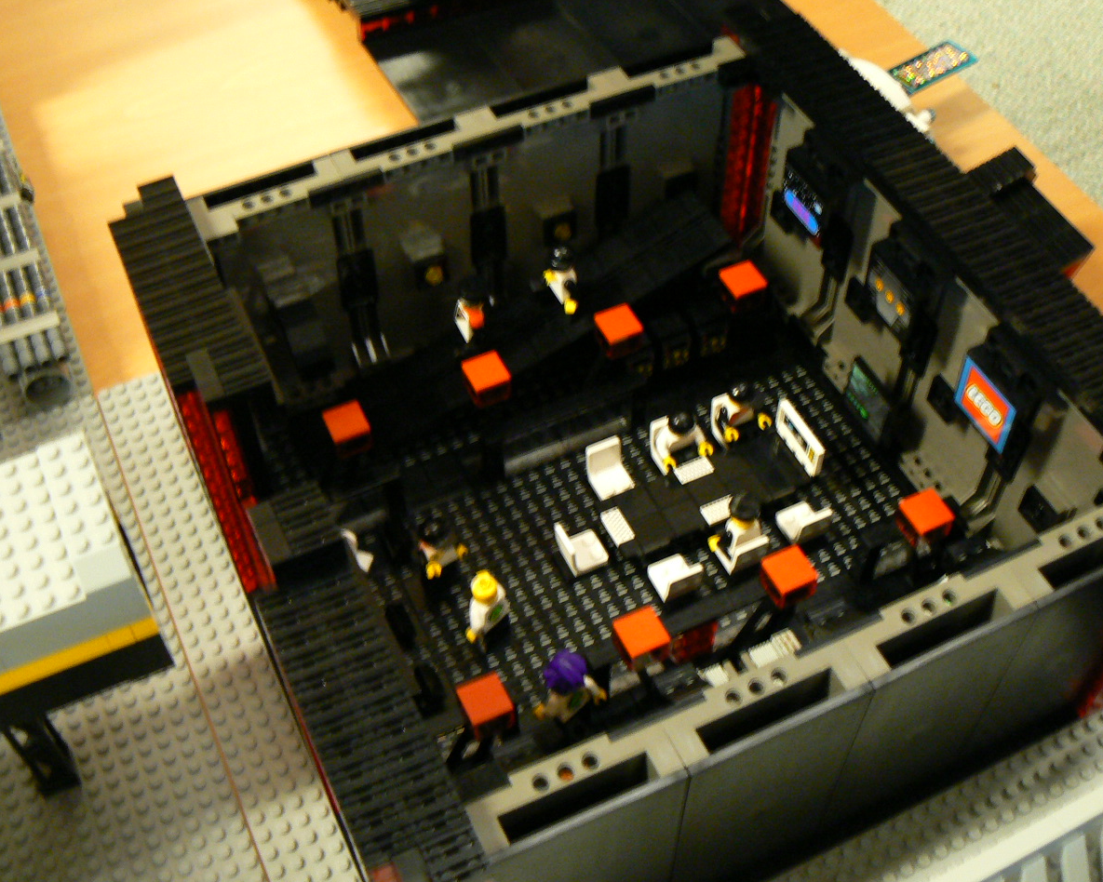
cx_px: 579
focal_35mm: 39
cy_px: 437
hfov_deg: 46.8
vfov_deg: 38.2
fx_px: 1273
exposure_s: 1/3.2
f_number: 2.8
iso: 200
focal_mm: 6
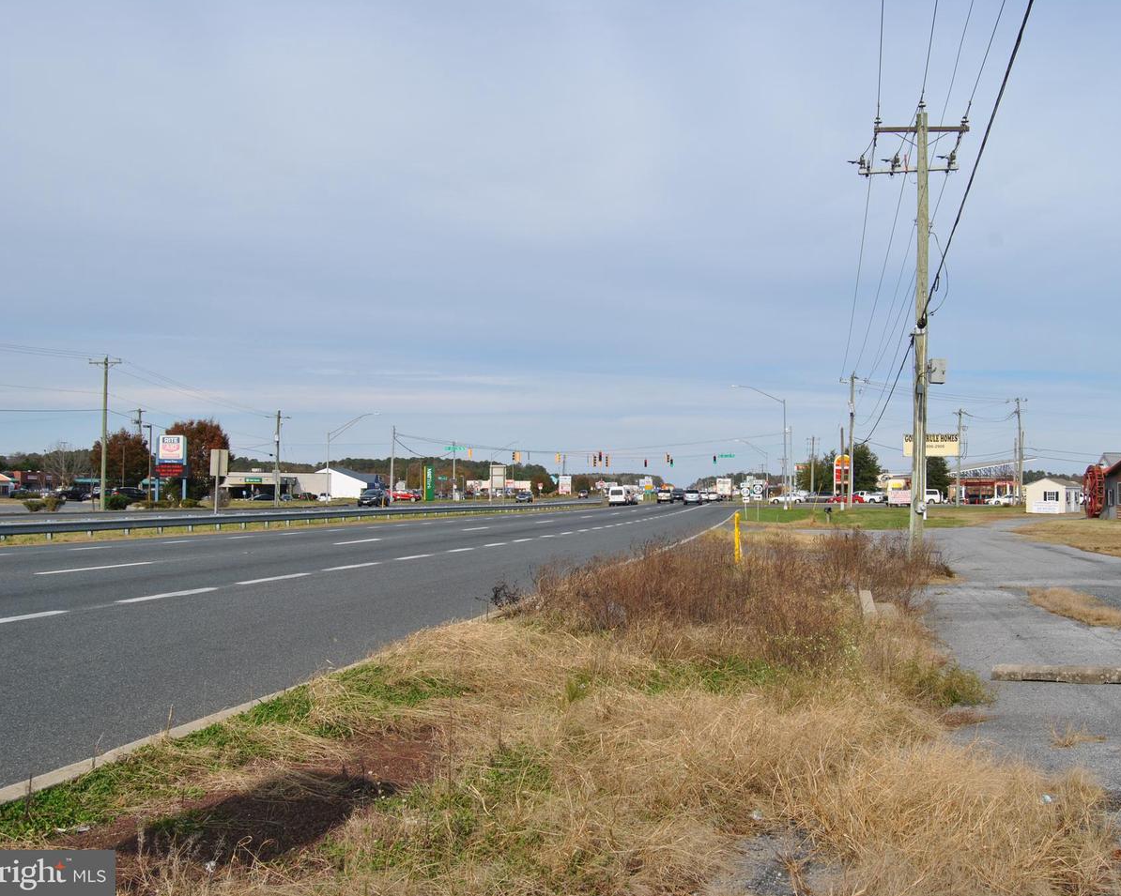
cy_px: 446
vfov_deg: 43.4
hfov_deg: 52.6
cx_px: 645
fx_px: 1128
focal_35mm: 34
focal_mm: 20
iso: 100
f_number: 9
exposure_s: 1/320
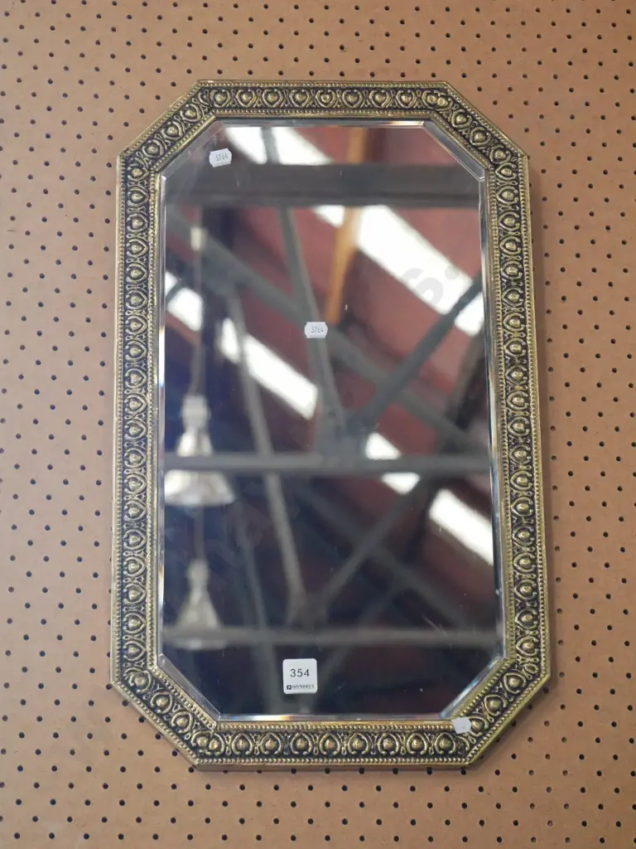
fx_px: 2450
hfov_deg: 14.8
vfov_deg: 19.6
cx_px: 318
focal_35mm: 100
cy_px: 424
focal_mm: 50
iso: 3200
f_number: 5.6
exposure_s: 1/100
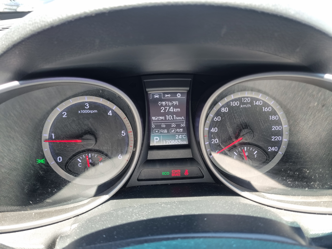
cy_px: 124
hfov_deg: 67.3
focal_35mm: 26
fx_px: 249
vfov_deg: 53.1
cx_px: 166
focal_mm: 5.4
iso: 160
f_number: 1.8
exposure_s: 1/120
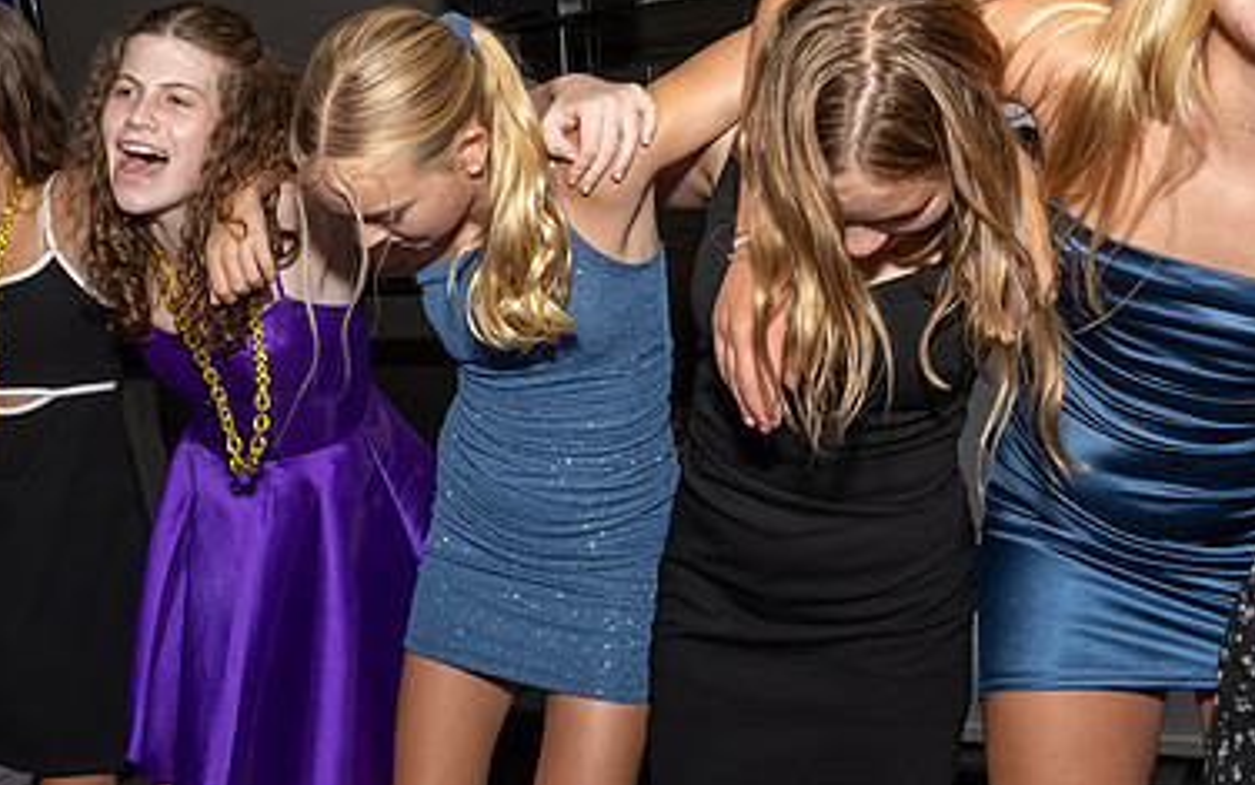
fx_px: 1505
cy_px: 342
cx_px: 361
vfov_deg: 29.2
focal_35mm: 44
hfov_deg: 44.2
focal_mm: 17
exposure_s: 1/250
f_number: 8
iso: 1000
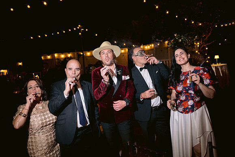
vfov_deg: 46.4
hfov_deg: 65.5
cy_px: 78
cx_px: 118
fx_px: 183
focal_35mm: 28
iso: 800
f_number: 2.8
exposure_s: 1/80
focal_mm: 28
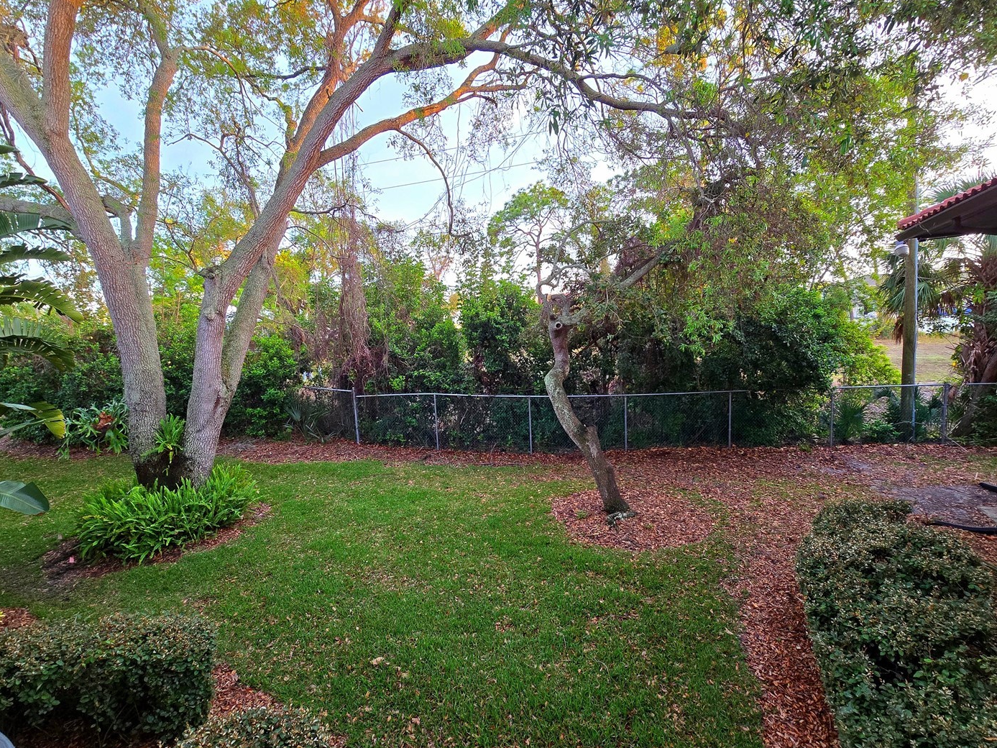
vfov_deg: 81.7
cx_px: 491
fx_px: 432
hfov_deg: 98.2
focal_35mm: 15
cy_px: 382
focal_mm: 2.2
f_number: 2.2
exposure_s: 1/60.2
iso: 200
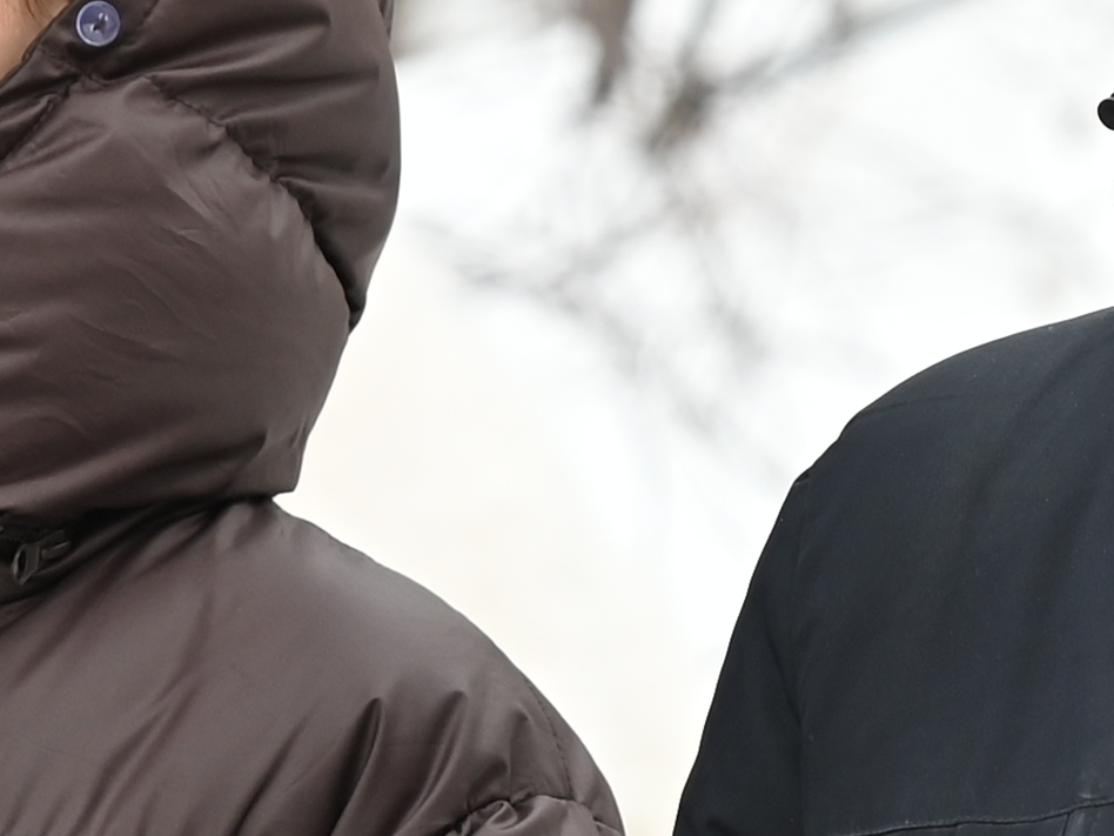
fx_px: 23686
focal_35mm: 736
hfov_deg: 2.7
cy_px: 1006
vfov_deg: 2.0
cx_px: -360
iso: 280
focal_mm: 120
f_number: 4
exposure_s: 1/250
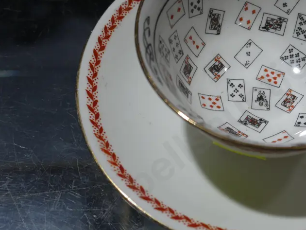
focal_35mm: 65
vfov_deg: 22.6
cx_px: 240
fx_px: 575
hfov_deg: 29.2
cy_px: 111
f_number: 4.5
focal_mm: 20
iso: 200
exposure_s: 1/125
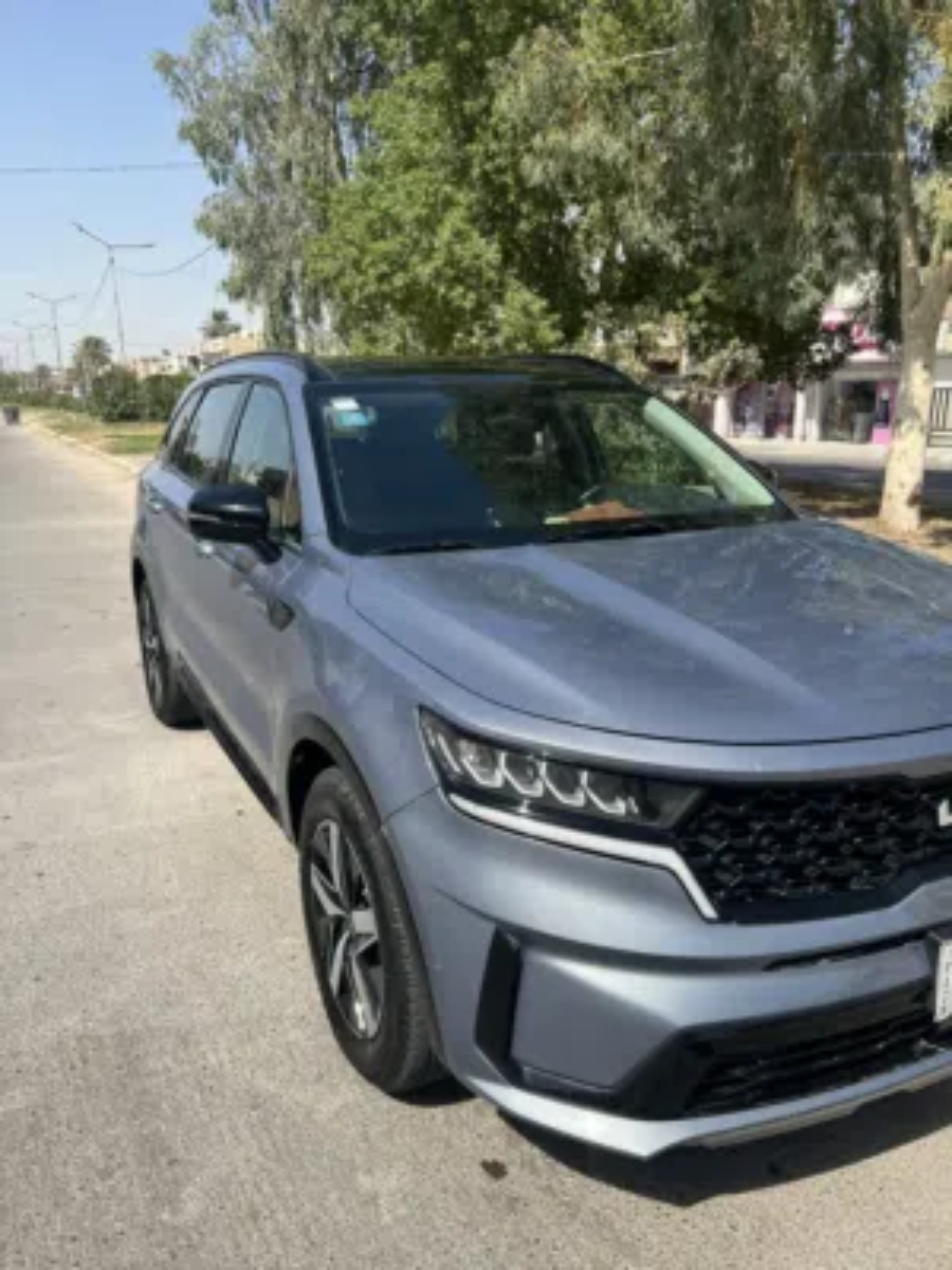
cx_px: 476
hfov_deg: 53.1
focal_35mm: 26
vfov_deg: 67.3
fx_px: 953
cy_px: 635
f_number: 1.5
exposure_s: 1/3257
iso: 50
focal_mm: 5.7
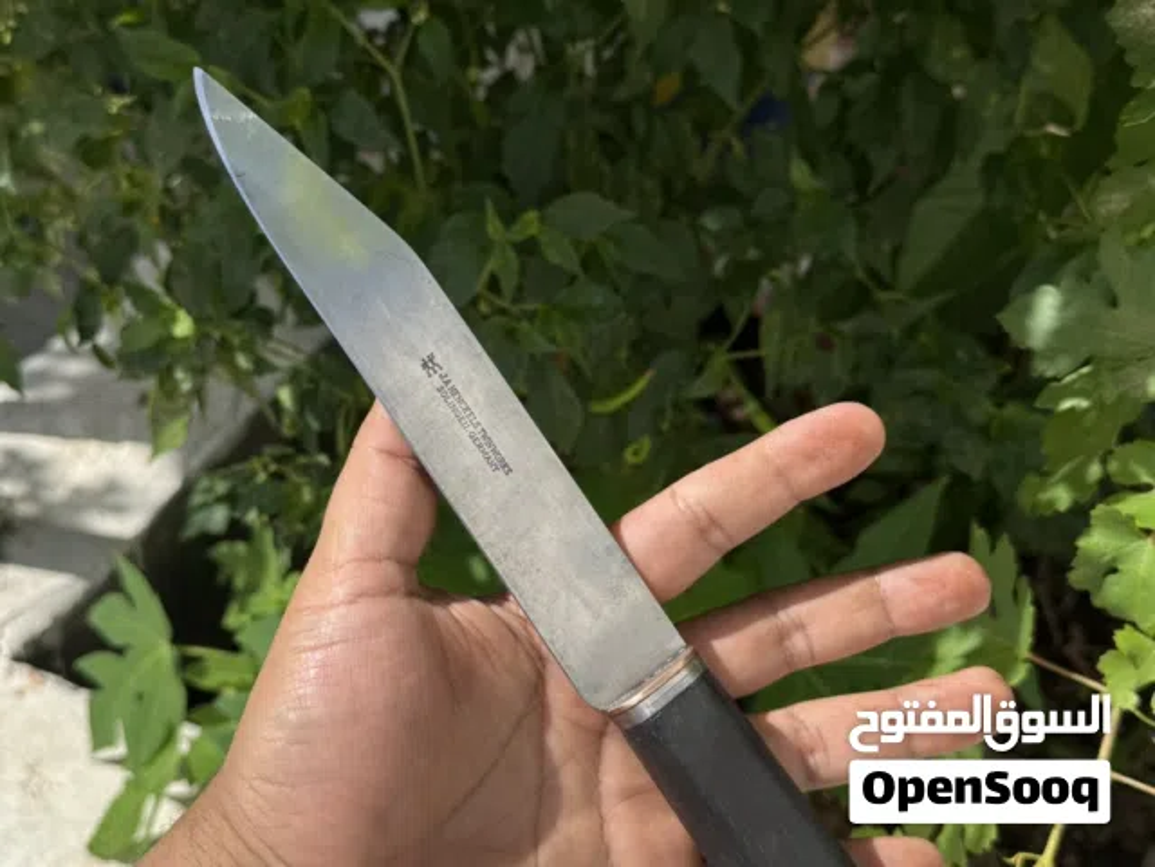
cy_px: 434
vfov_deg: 56.8
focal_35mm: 24
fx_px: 801
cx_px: 578
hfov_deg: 71.6
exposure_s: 1/4310
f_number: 1.78
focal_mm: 6.76
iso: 80
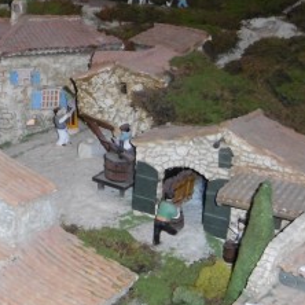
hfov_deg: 17.5
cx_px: -4
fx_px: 967
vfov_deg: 17.8
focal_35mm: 97
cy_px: 78
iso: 250
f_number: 3.7
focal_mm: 6.8
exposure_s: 1/60
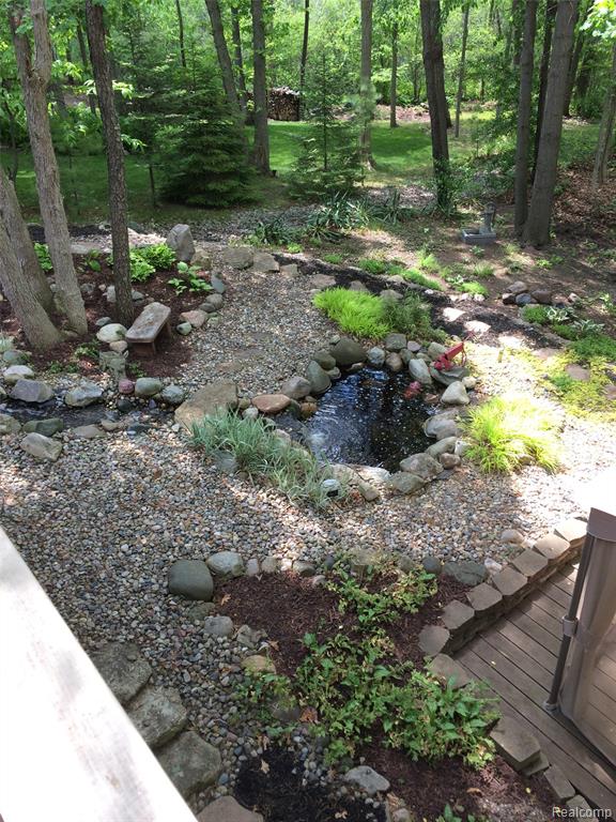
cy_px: 411
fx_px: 688
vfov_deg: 61.7
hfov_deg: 48.2
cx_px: 308
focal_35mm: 29
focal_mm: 4.15
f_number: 2.2
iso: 40
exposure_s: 1/120
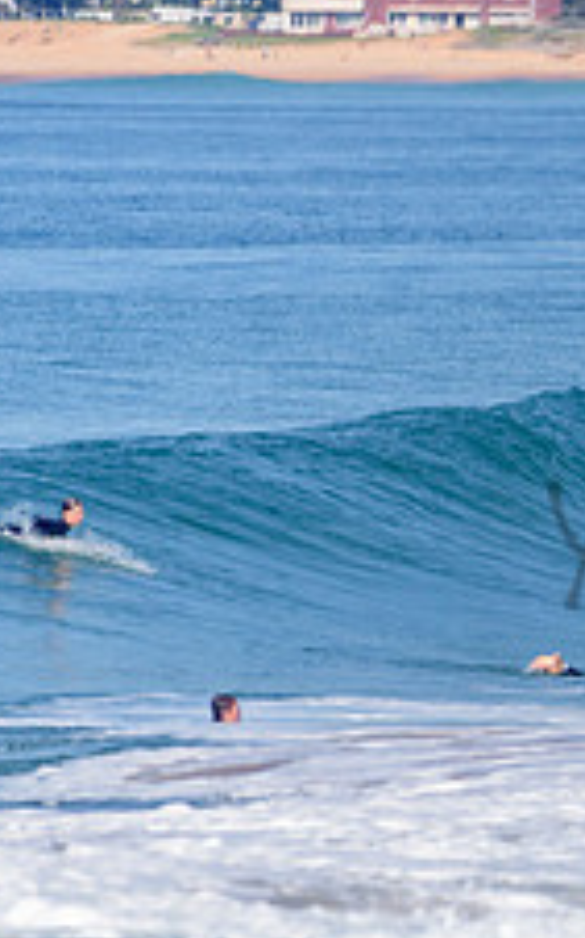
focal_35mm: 1310
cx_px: 975
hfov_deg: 1.0
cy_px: 508
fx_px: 33459
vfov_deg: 1.6
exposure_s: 1/2000
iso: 110
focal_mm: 500
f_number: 5.6
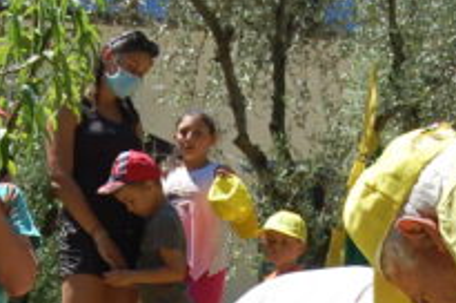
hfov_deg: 12.6
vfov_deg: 8.2
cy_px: 432
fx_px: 2061
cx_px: 196
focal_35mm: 163
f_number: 9
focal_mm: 32
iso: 200
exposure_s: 1/320
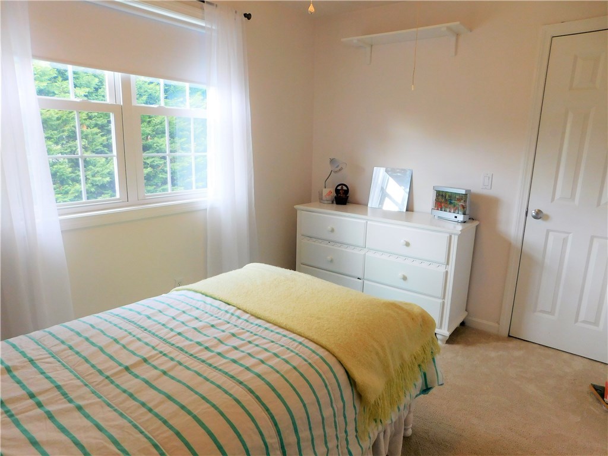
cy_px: 228
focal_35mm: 23
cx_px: 304
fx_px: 404
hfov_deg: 73.9
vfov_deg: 58.9
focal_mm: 4
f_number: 3
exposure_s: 1/30
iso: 125
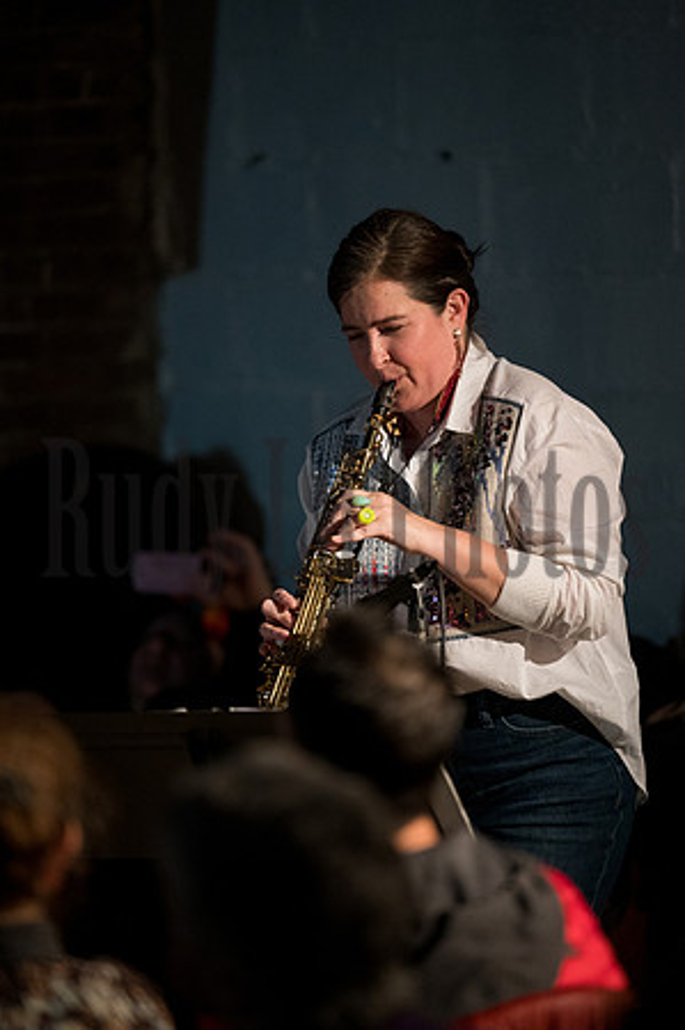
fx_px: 5721
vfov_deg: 10.3
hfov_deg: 6.9
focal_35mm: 200
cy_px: 515
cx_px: 342
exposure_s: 1/160
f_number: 2.8
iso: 6400
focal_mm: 200
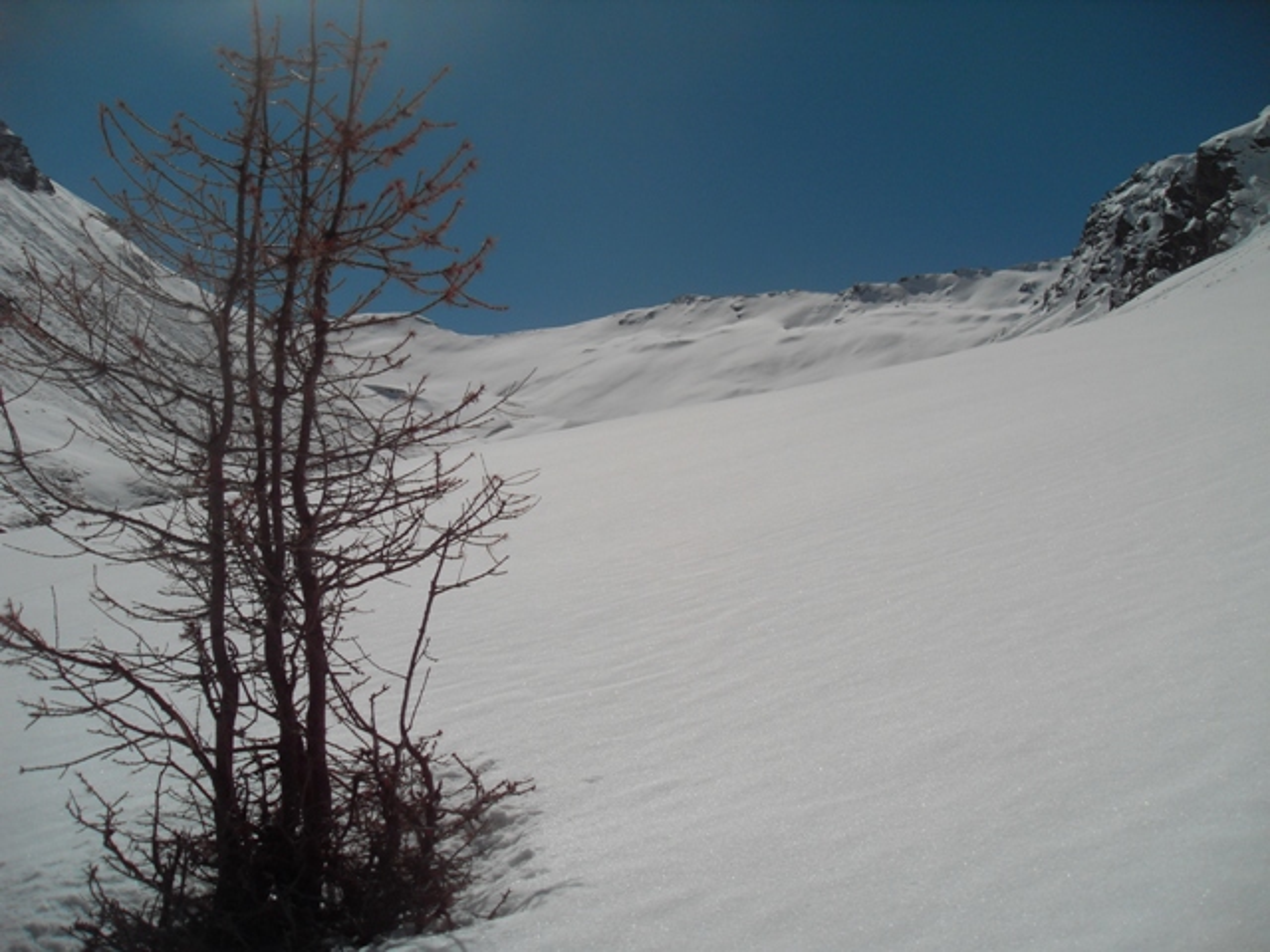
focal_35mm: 35
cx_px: 635
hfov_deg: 52.6
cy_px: 476
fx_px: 1284
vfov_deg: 40.7
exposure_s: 1/350
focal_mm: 6.3
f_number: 2.8
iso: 80
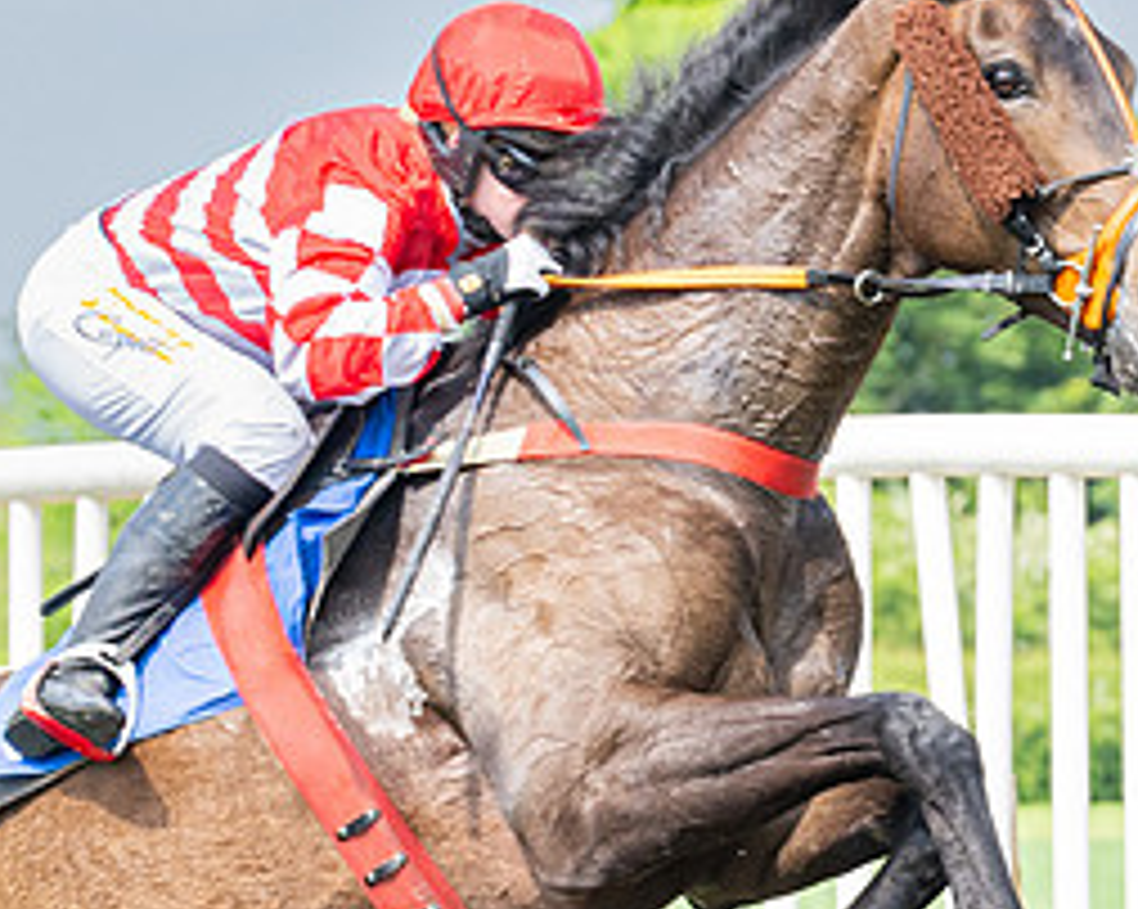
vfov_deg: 3.4
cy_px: 1023
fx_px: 15515
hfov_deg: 4.2
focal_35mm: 461
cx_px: 336
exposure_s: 1/800
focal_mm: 105
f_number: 5
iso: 400
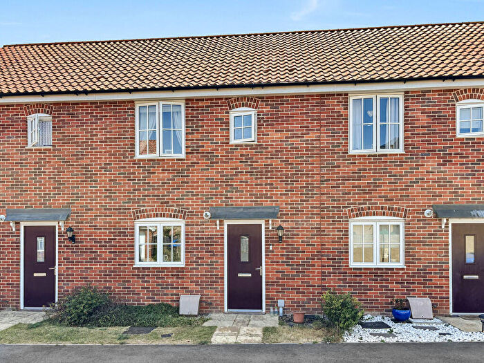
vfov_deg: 53.1
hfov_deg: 67.3
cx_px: 242
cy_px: 182
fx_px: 364
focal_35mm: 26
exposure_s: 1/1233
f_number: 1.6
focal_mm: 5.96
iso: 50
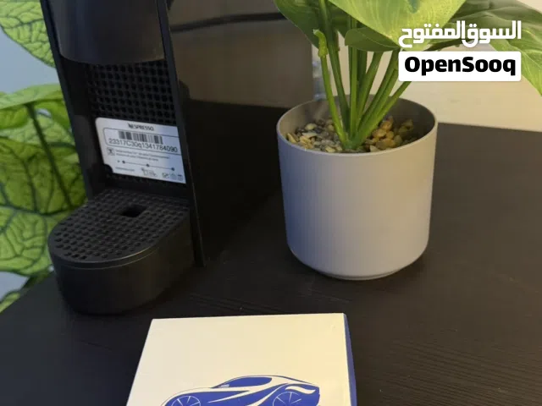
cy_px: 203
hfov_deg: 71.6
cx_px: 271
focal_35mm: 24
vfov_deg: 56.8
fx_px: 376
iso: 200
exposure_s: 1/51
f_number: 1.78
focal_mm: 6.76
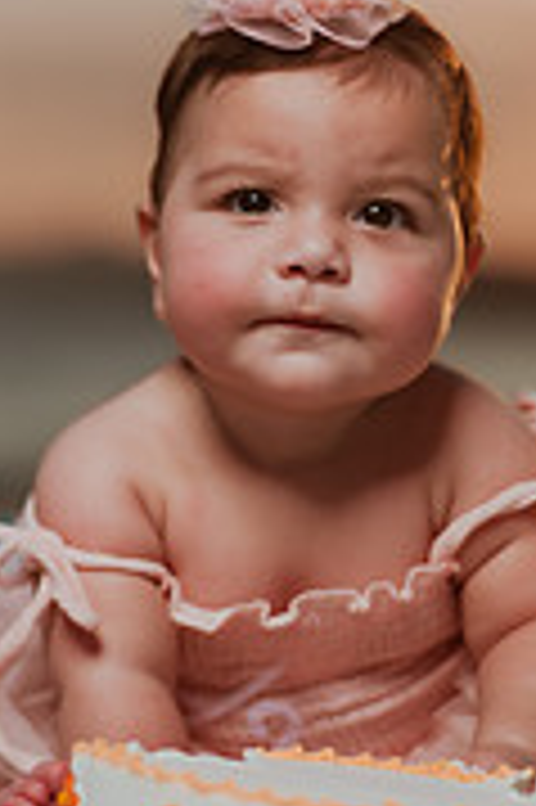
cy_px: 396
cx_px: 239
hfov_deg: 9.4
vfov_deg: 14.1
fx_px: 3267
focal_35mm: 146
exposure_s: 1/8000
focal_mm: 58
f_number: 1.8
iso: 100
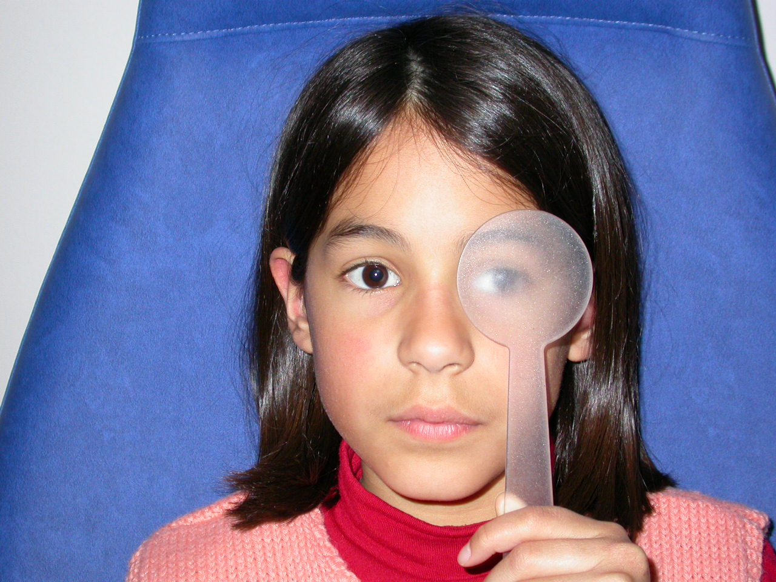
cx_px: 388
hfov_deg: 31.7
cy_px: 291
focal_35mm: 61
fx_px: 1367
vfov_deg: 24.0
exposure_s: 1/60.3
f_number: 3.1
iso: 100
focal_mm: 12.7
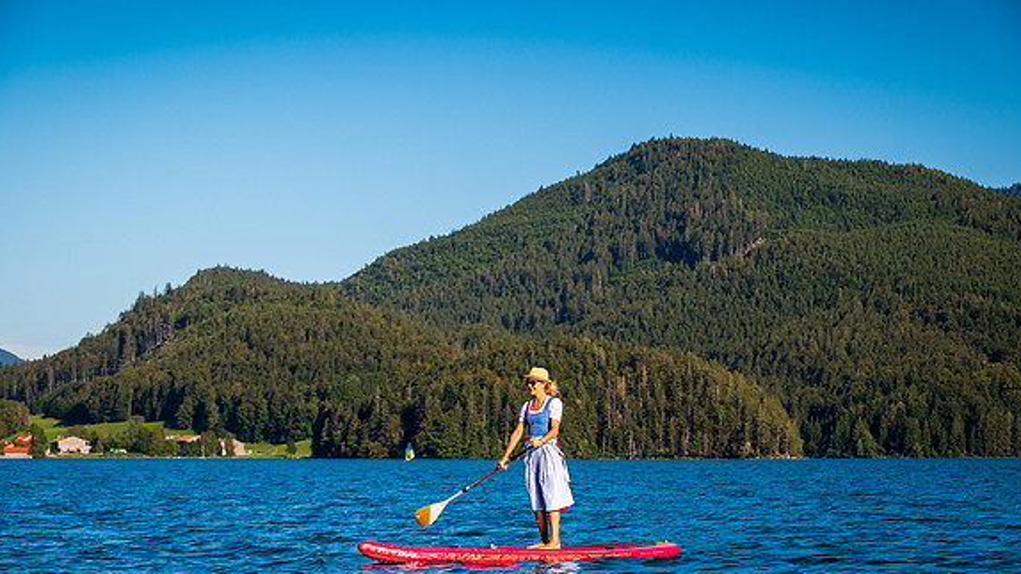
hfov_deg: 20.4
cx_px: 510
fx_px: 2843
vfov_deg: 11.5
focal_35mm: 105
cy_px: 279
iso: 125
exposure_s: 1/640
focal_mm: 95
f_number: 6.3
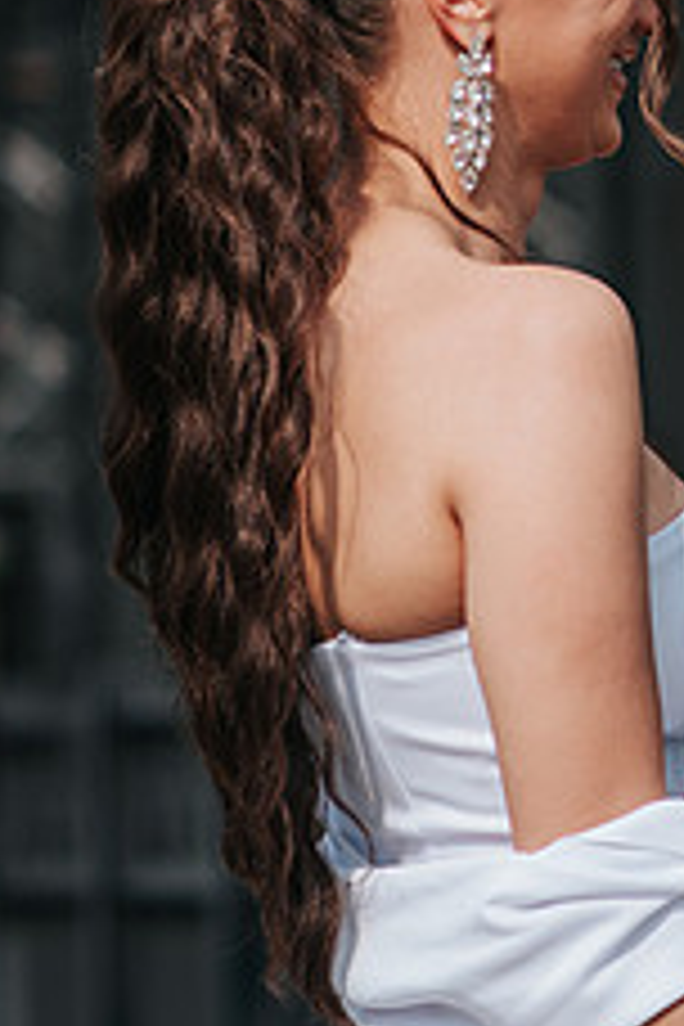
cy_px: 267
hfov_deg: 3.8
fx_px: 10145
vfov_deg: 5.8
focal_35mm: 356
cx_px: 947
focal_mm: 85
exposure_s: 1/2500
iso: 100
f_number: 2.8
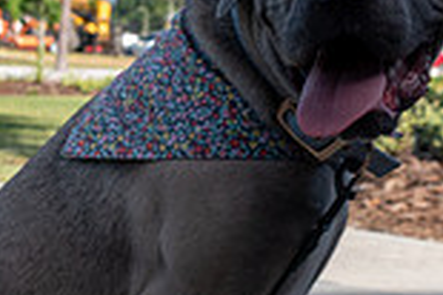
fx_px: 1868
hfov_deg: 13.3
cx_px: -49
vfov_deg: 9.0
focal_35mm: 152
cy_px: 251
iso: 200
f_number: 9
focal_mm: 27
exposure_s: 1/320
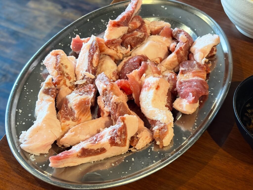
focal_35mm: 52
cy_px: 95
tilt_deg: -47.3
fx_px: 380
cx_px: 126
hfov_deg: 36.8
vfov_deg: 28.0
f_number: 1.6
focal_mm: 5.96
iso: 200
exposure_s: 1/33
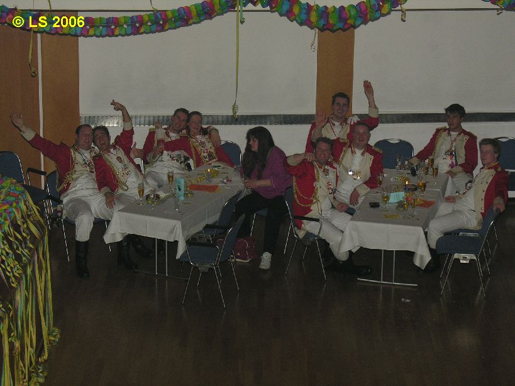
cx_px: 258
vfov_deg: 14.2
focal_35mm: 104
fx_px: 1547
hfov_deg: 18.9
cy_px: 193
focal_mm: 26.5
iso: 100
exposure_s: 1/120
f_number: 4.2
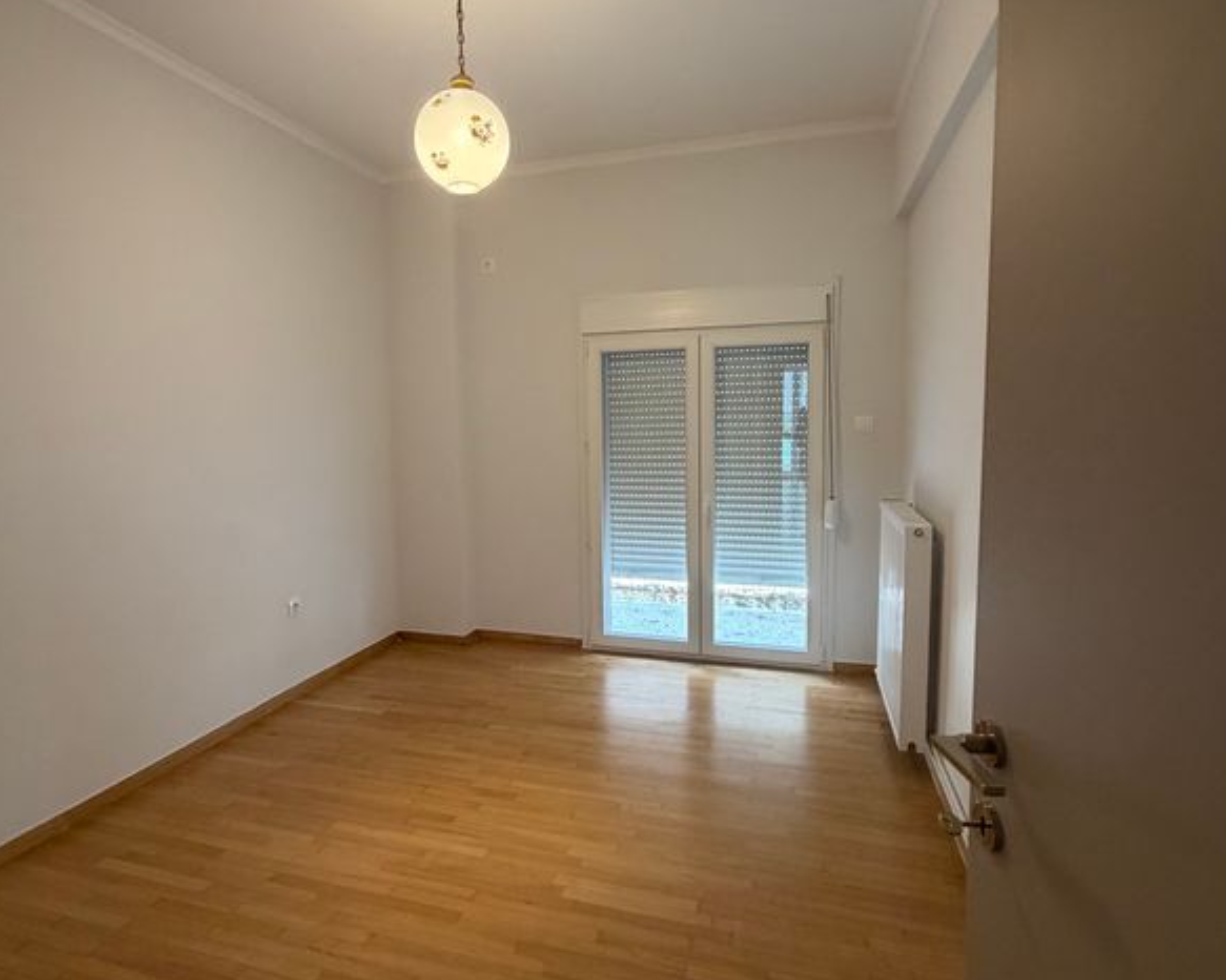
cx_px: 559
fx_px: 544
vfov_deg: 84.0
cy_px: 484
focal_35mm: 15
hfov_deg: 96.6
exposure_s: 1/50
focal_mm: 2.22
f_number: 2.2
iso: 320
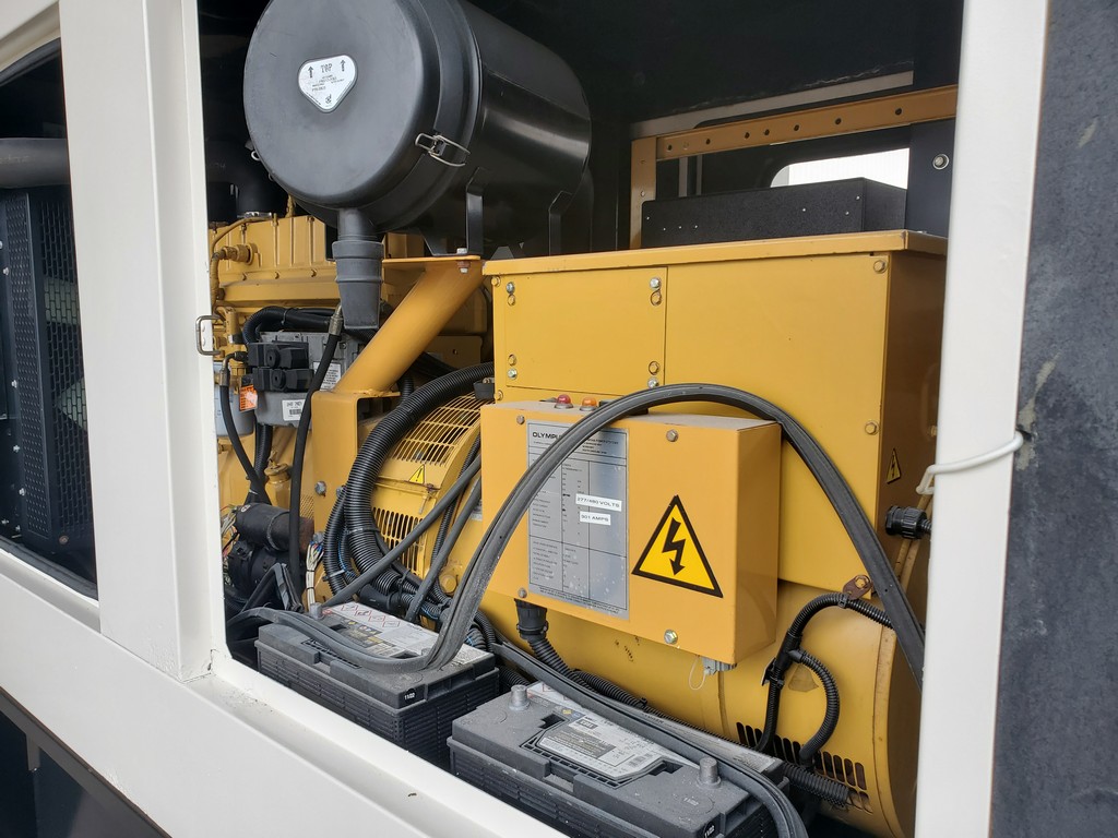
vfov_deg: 53.1
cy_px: 419
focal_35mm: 26
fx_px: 840
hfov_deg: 67.3
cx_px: 559
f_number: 2.4
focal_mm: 4.3
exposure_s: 1/460
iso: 50
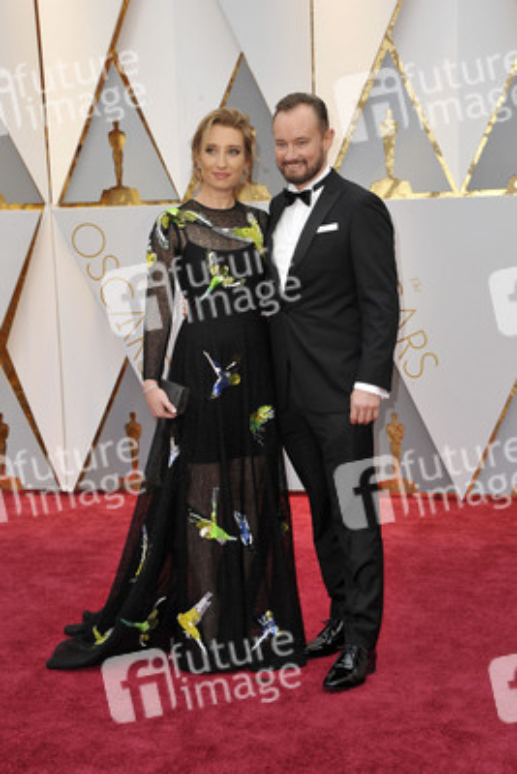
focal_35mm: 68
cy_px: 387
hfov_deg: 20.0
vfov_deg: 29.6
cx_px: 258
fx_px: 1463
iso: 1000
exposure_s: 1/250
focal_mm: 68
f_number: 7.1
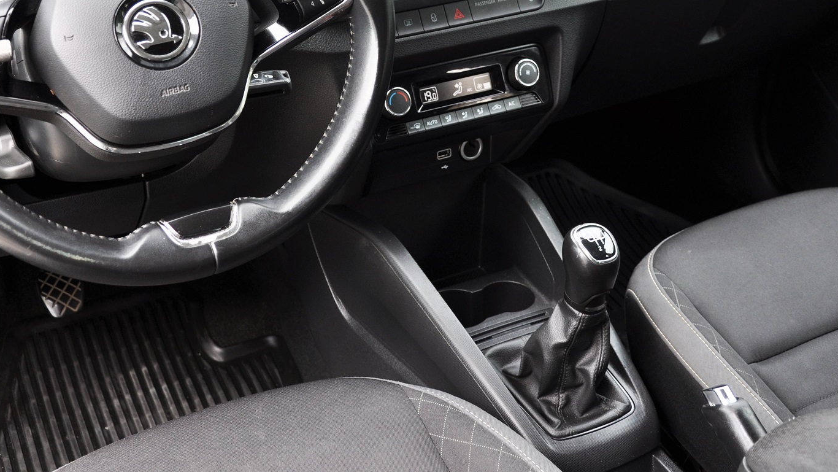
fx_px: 1067
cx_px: 349
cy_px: 117
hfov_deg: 42.7
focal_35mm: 48
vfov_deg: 24.7
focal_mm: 22
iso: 250
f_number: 5
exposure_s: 1/100
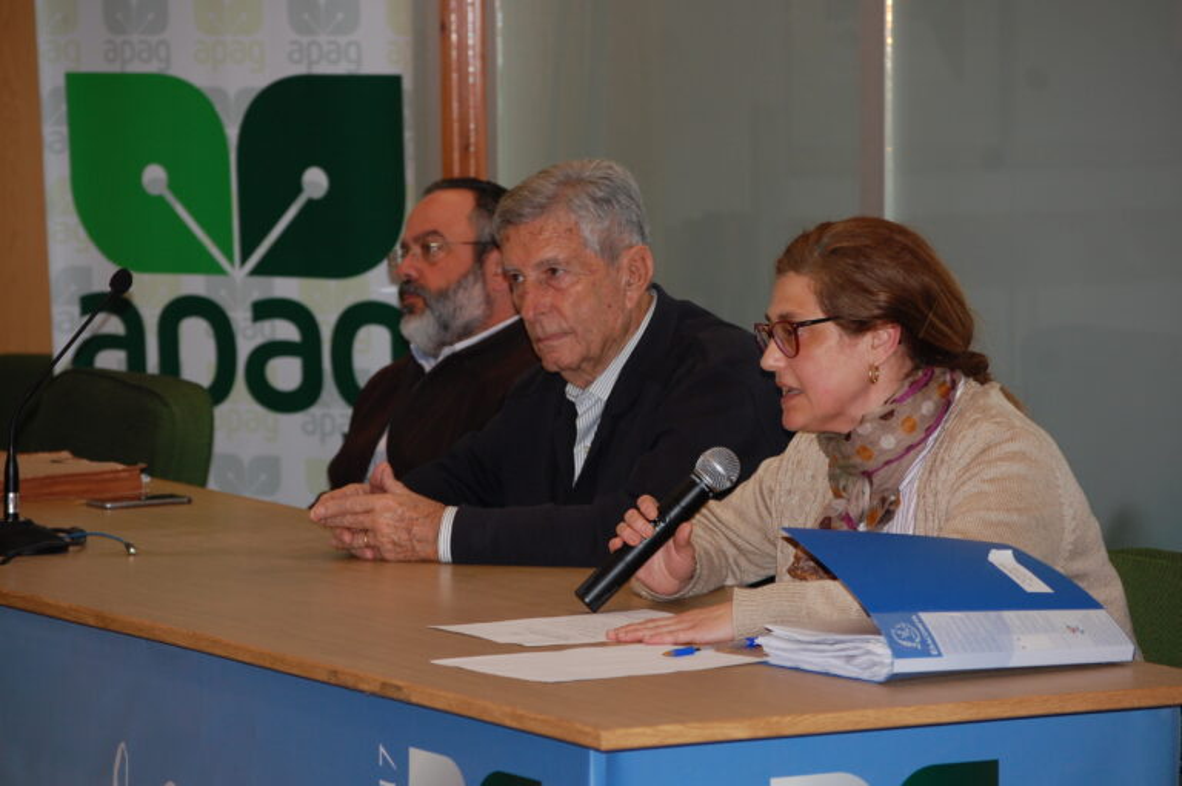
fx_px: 4233
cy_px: 393
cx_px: 591
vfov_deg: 10.6
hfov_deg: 15.9
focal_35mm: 129
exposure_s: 1/60
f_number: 4.5
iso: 400
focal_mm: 86
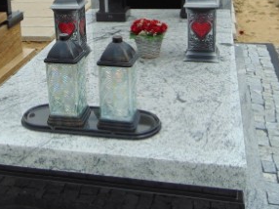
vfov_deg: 24.9
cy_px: 5
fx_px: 451
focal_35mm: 56
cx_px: 82
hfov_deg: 33.9
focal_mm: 4.5
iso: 80
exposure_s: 1/1000
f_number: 3
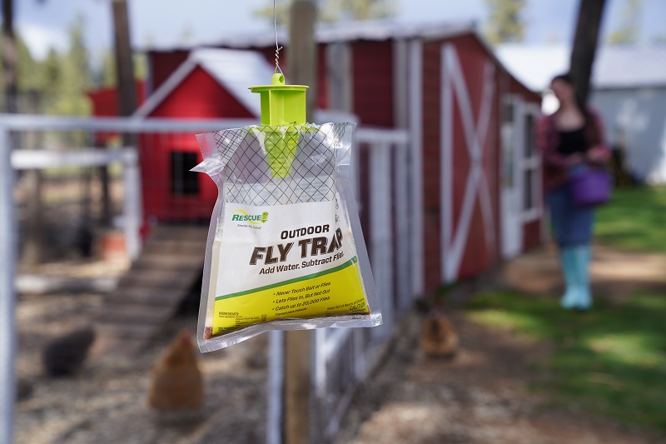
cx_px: 333
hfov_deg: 33.9
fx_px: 1091
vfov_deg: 23.0
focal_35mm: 59
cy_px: 222
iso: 100
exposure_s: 1/320
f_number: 4.5
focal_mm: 59
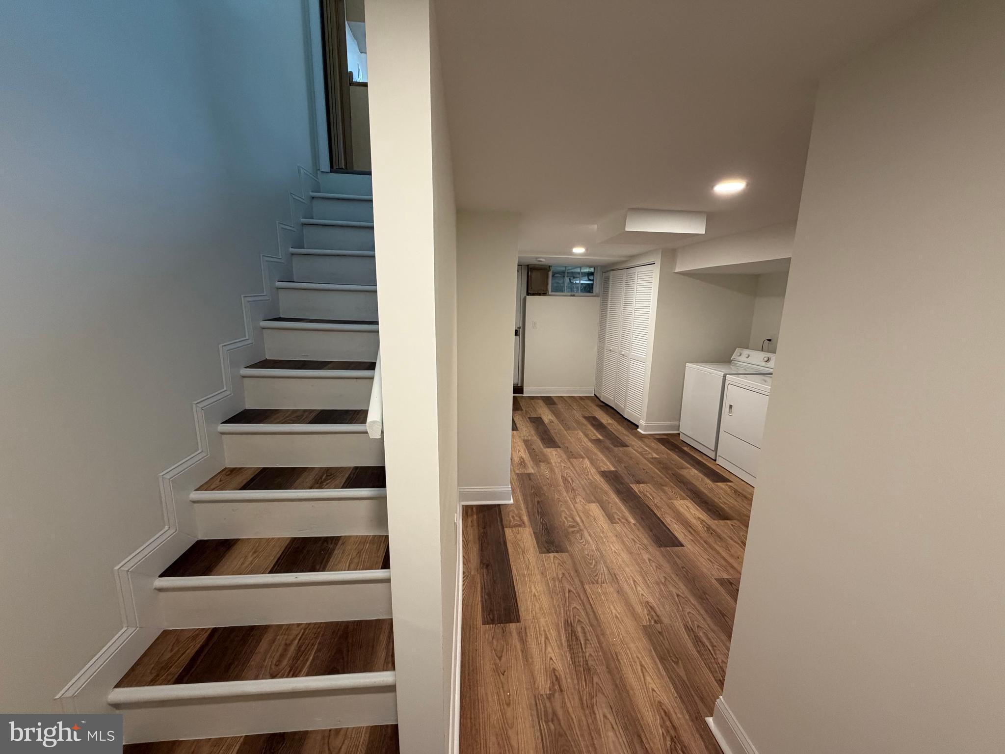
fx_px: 406
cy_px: 377
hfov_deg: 102.1
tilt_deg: -11.0
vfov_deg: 85.7
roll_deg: -0.8
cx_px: 502
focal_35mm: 14
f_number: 2.2
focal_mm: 2.22
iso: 250
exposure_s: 1/60
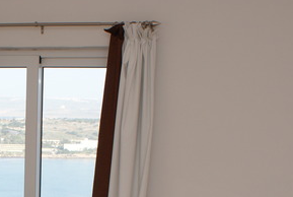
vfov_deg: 12.3
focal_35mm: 108
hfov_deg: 18.2
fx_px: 881
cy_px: 268
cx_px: -25
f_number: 10
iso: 200
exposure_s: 1/80
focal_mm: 26
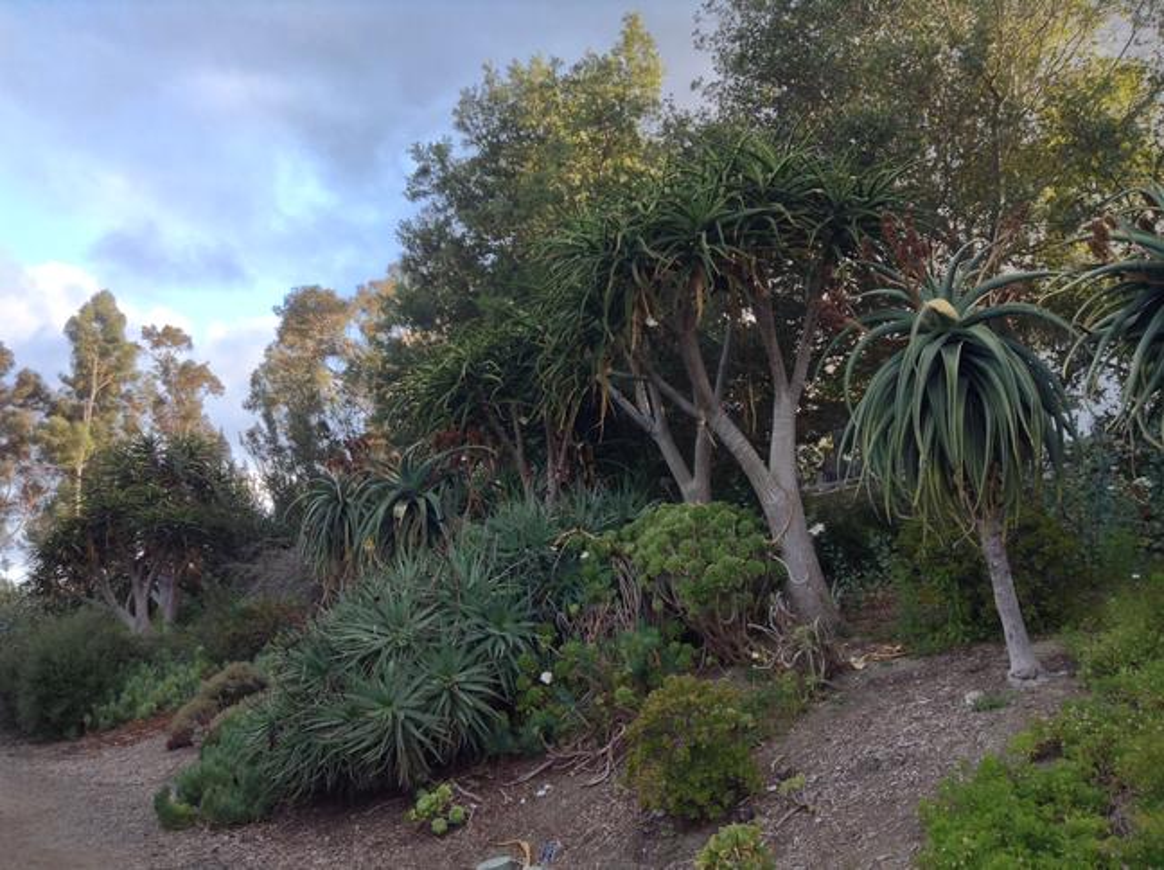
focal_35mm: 33
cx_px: 582
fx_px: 1108
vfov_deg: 42.8
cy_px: 435
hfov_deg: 55.4
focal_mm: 3.3
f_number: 2.4
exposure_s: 1/60
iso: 32
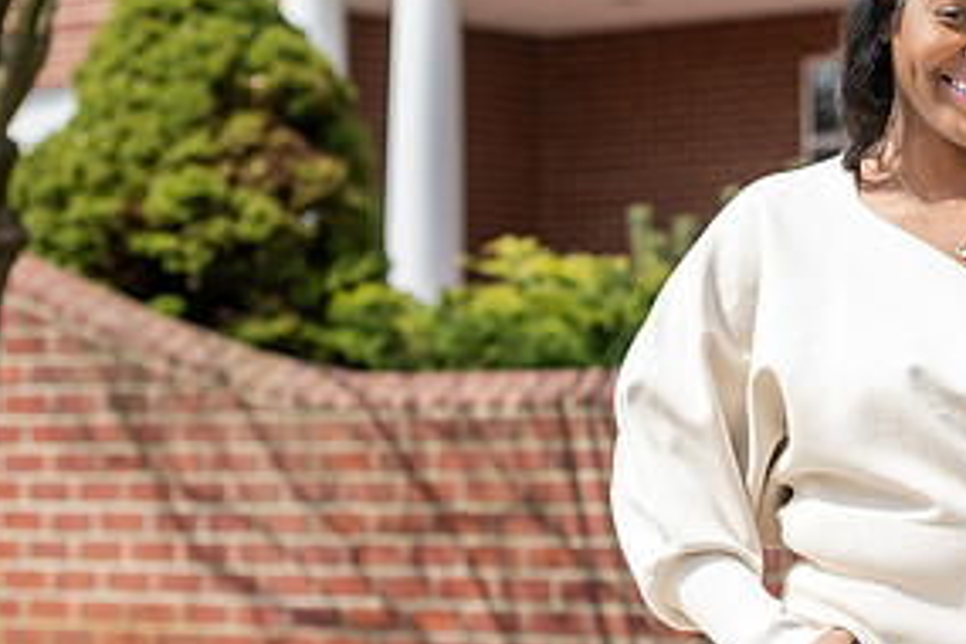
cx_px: 800
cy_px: 202
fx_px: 4373
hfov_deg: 12.5
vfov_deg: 8.4
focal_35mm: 163
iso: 200
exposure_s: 1/640
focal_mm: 80
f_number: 4.5
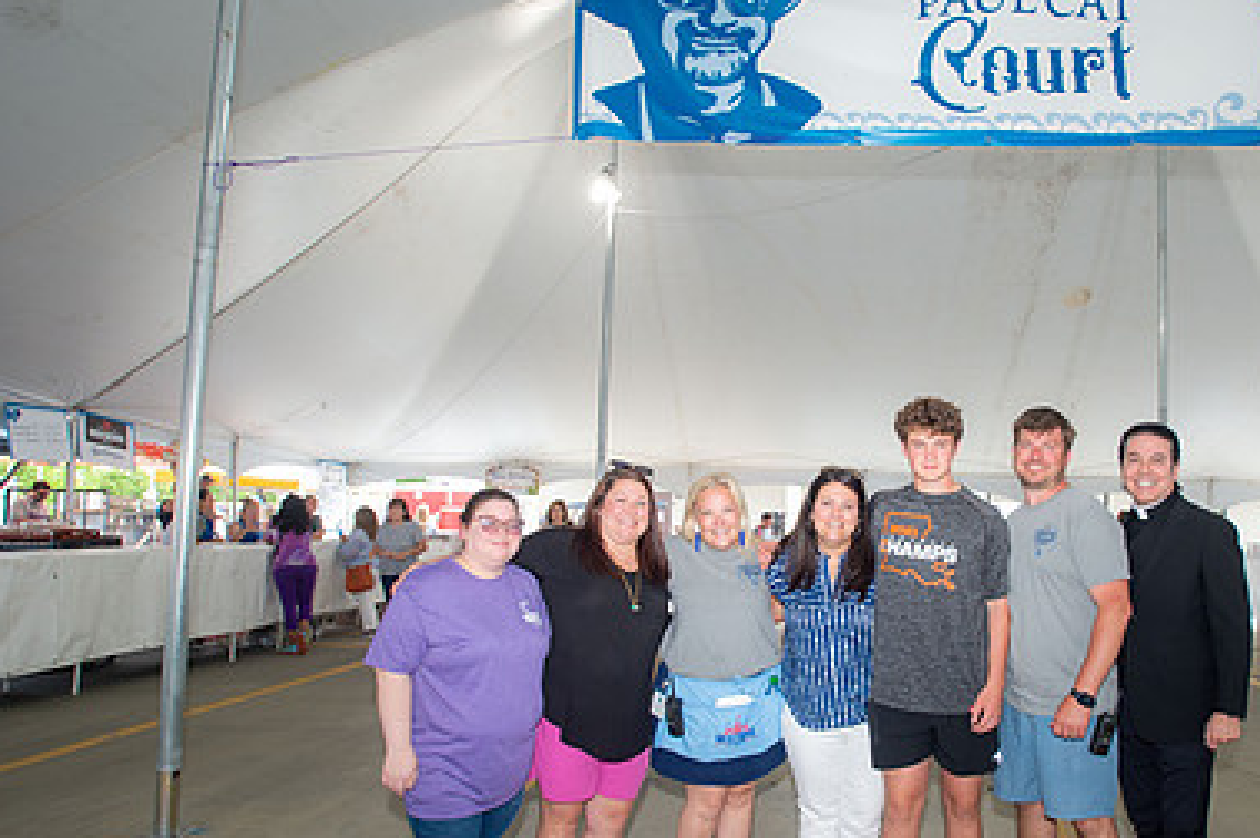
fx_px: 909
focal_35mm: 26
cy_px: 502
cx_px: 828
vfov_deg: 49.2
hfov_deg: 67.7
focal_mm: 17
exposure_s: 1/60
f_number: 4.5
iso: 320
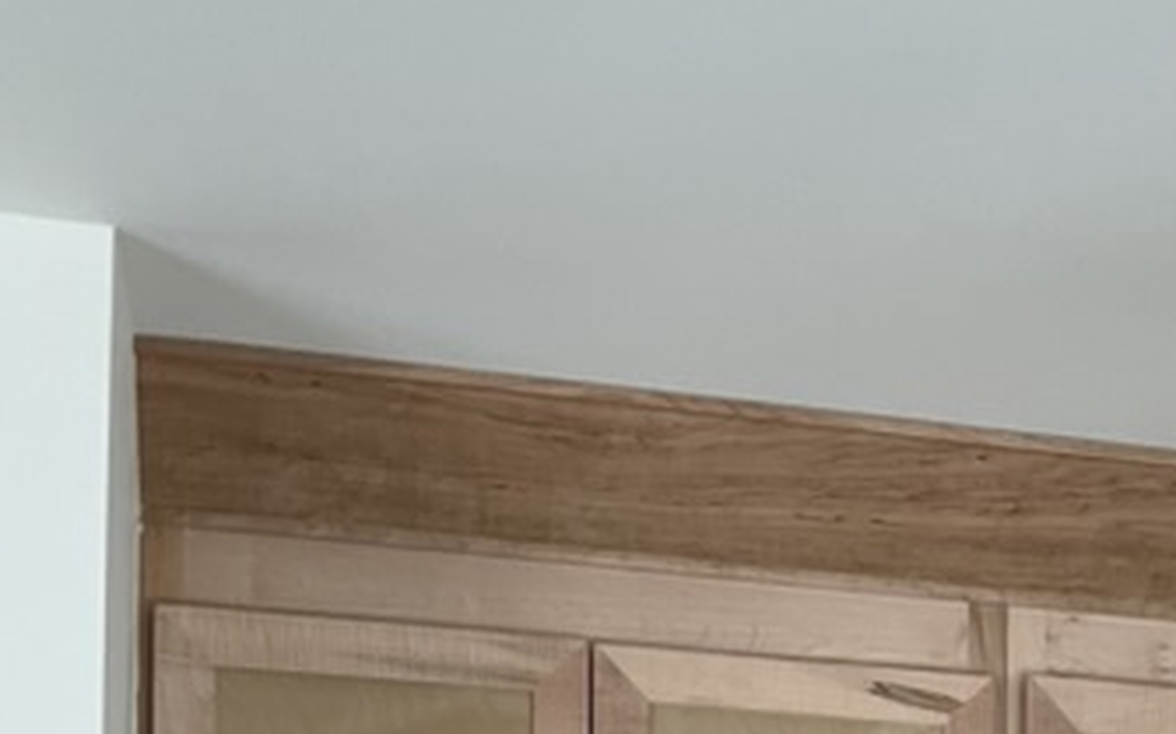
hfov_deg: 21.3
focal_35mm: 94
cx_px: 1201
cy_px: 1384
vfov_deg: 12.5
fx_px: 3011
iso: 40
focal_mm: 3
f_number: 1.8
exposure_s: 1/122
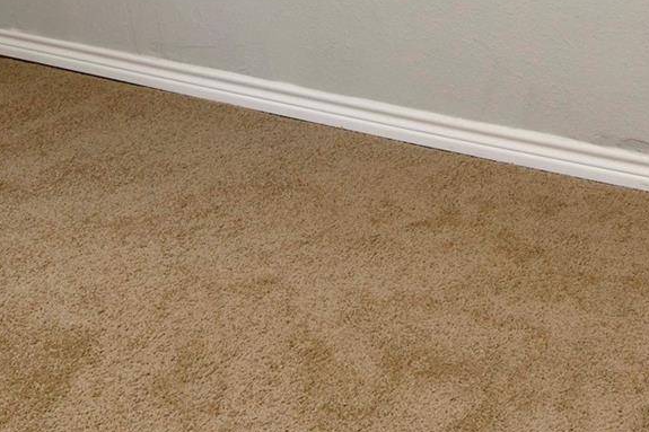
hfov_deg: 35.0
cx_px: 281
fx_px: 1027
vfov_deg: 20.6
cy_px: -201
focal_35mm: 57
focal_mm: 16
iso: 400
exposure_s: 1/125
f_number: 4
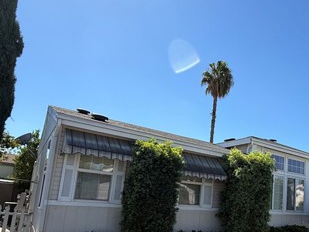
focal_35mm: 29
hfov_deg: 57.7
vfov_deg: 46.9
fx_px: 259
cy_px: 167
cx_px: 240
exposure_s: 1/1572
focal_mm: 2.22
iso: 50
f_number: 2.2
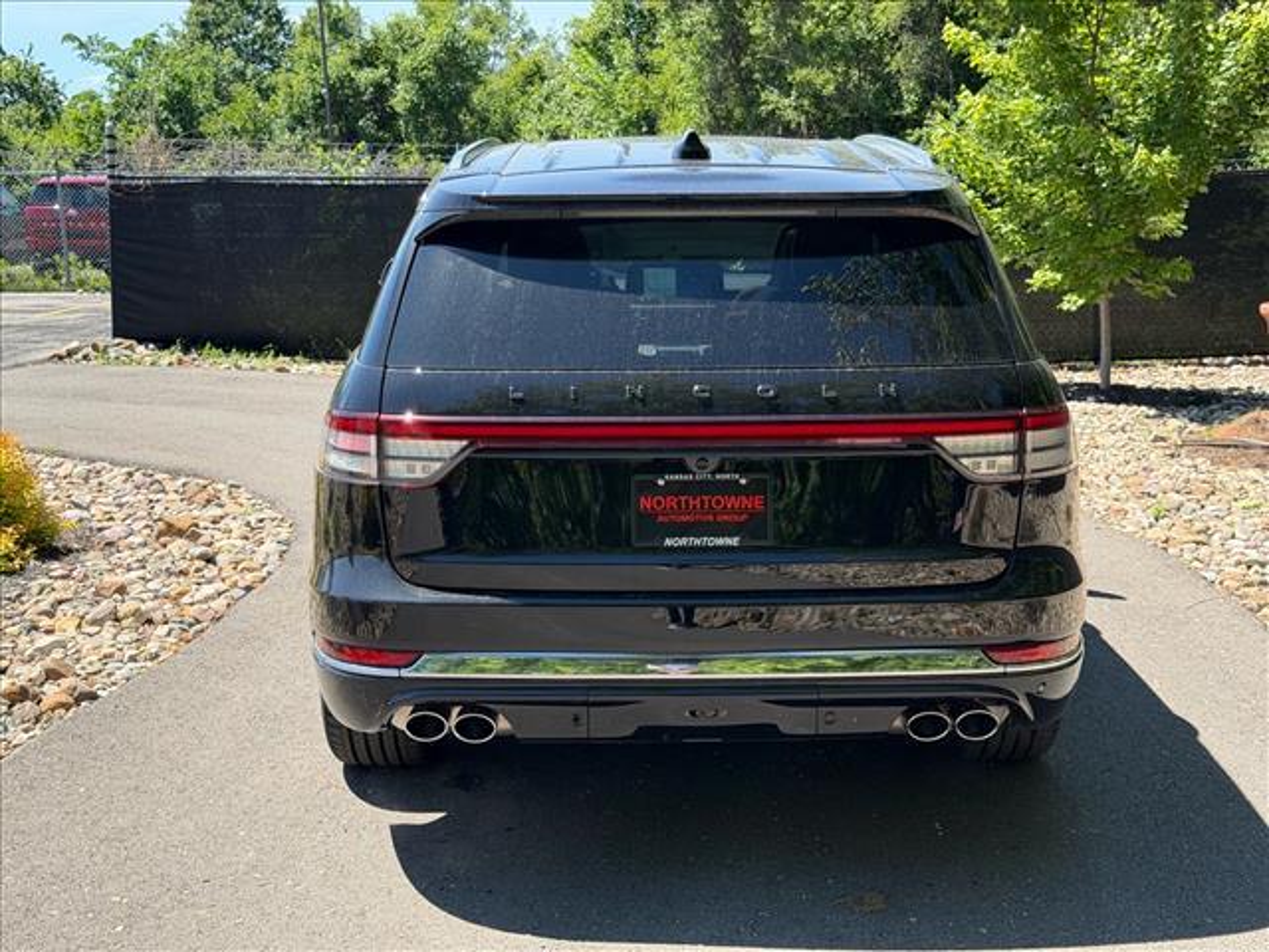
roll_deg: +3.2
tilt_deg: -9.0
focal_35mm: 48
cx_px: 634
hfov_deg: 39.7
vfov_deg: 30.3
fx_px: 1760
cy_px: 476
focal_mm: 6.76
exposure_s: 1/2273
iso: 100
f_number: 1.78
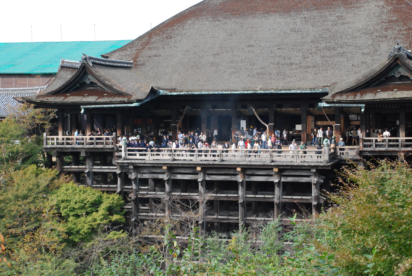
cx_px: 206
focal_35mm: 75
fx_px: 859
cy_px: 138
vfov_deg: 18.2
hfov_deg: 27.0
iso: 800
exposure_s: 1/320
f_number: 9
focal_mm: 50
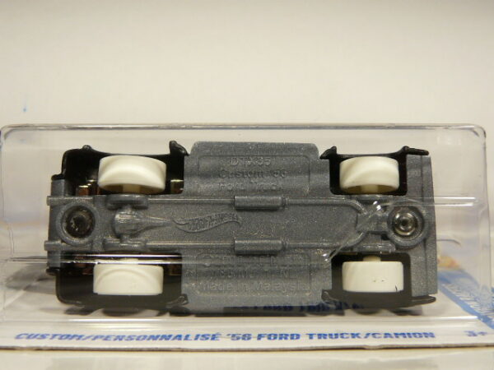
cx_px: 247
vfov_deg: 36.8
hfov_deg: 47.9
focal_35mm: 39
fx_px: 557
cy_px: 185
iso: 100
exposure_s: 1/100
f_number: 2.8
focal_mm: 4.6
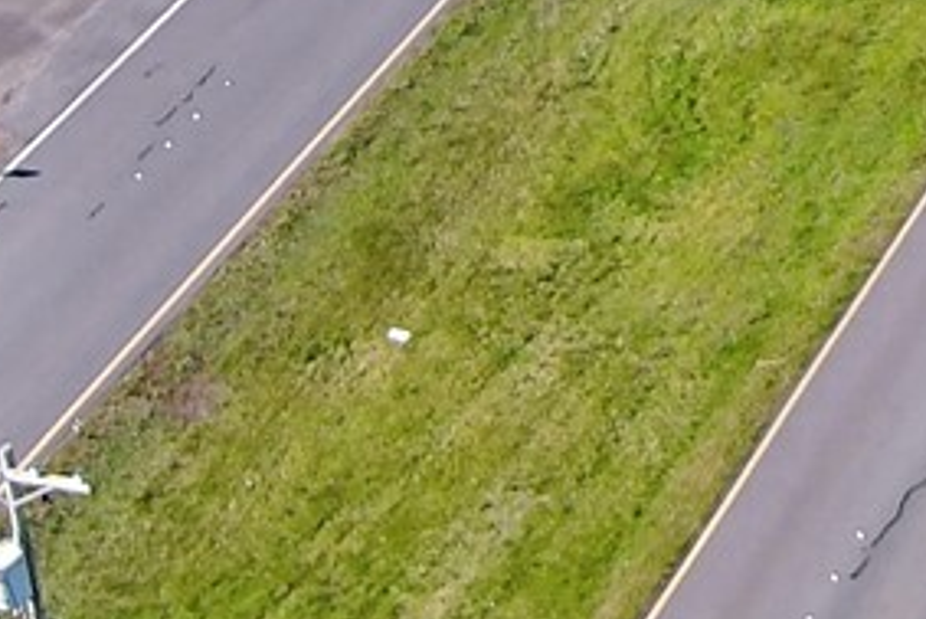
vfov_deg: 7.4
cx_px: 1785
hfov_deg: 10.9
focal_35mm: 174
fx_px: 4478
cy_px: -919
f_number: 2.8
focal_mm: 10.57
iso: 100
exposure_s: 1/709
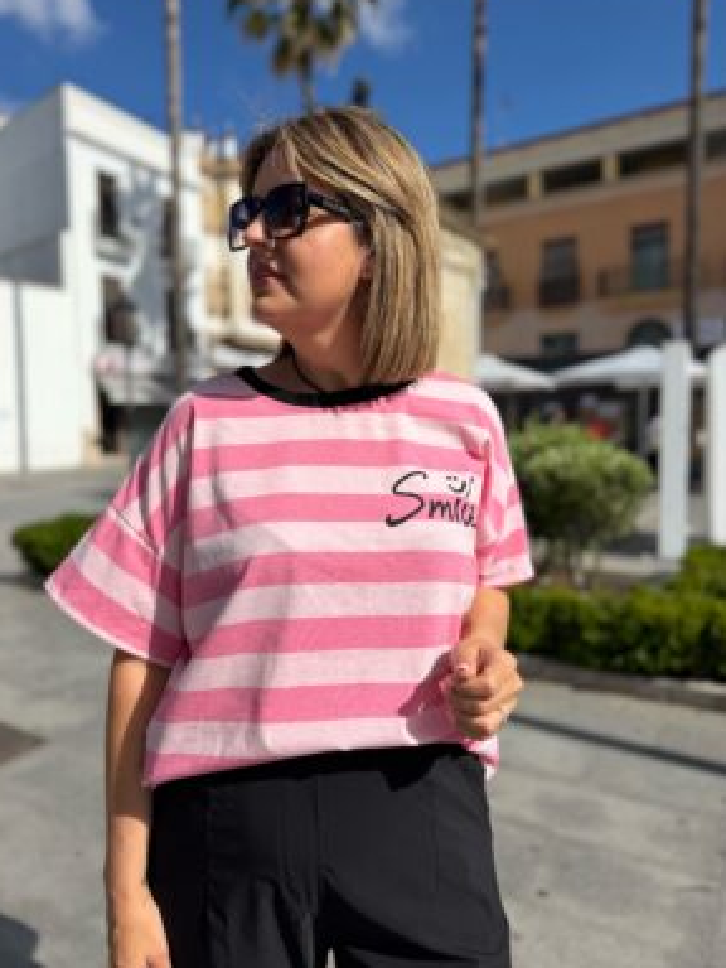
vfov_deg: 69.4
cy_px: 469
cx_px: 353
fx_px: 699
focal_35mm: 25
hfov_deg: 54.9
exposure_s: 1/8130
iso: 80
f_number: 1.78
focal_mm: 6.76
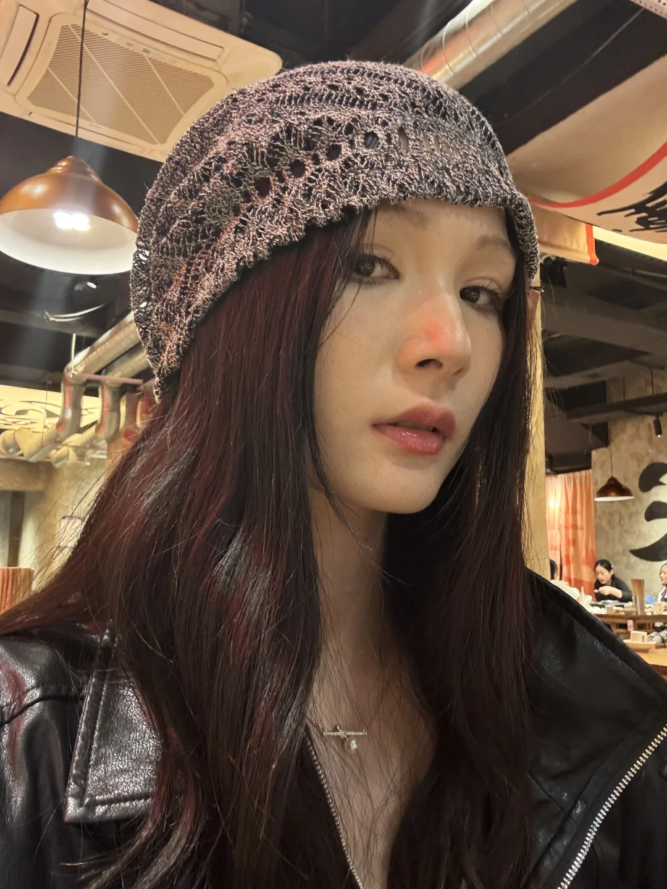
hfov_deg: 46.8
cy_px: 444
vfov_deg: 60.0
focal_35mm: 30
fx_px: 771
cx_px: 334
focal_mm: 2.69
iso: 320
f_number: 1.9
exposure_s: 1/50
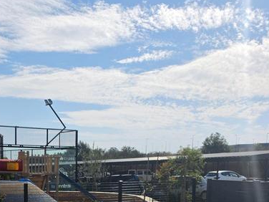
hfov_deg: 37.3
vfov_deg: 27.6
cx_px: 47
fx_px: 381
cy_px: 211
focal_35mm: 49
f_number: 1.4
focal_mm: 6.5
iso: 25
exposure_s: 1/7939
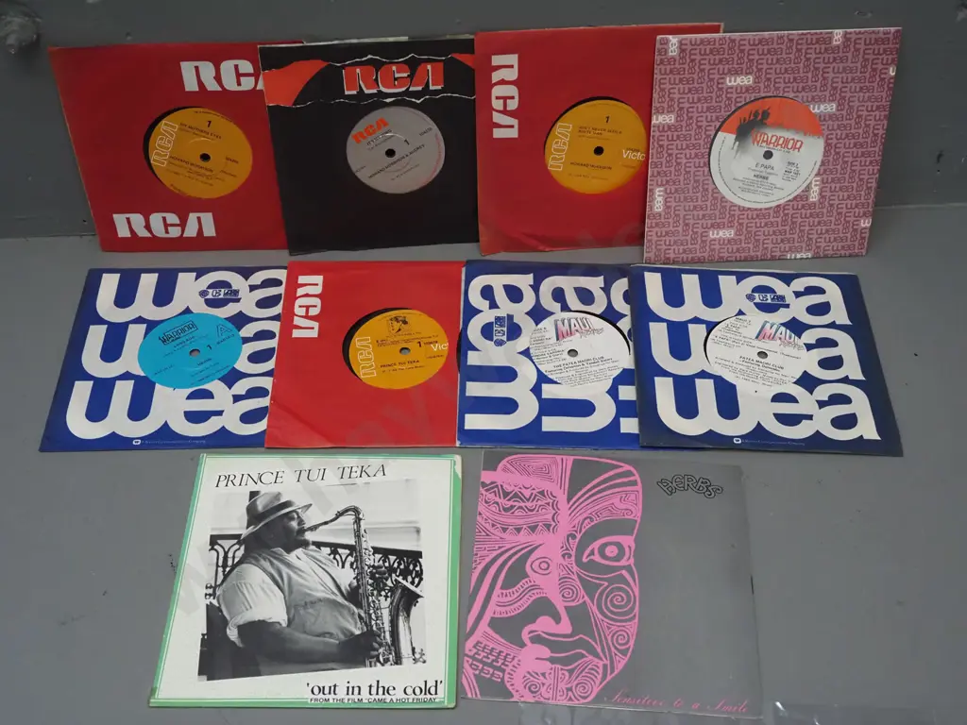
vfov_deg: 36.0
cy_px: 362
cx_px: 484
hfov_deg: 46.8
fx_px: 1117
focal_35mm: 40
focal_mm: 20
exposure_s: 1/400
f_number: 5.6
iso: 3200
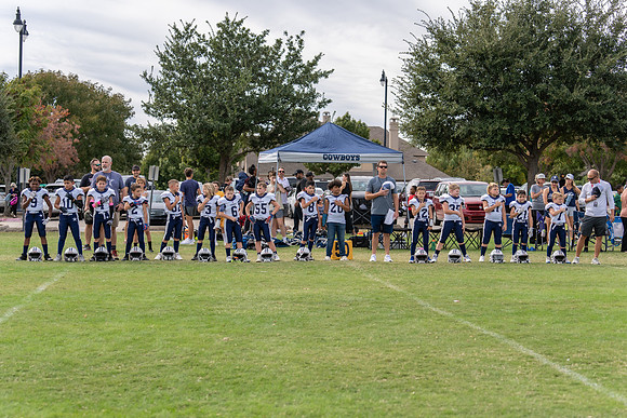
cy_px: 209
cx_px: 314
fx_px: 1219
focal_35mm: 70
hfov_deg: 28.8
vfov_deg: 19.5
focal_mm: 70
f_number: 4
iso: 160
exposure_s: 1/640
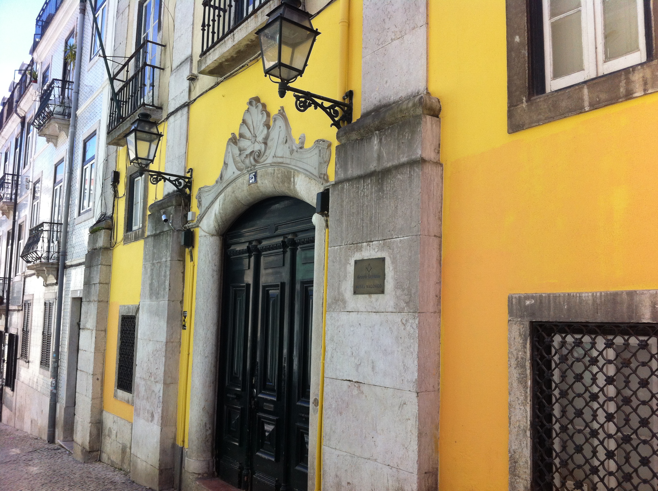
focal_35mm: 35
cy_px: 246
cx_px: 329
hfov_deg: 52.7
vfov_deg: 40.6
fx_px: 664
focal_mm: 3.85
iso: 80
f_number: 2.8
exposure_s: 1/397
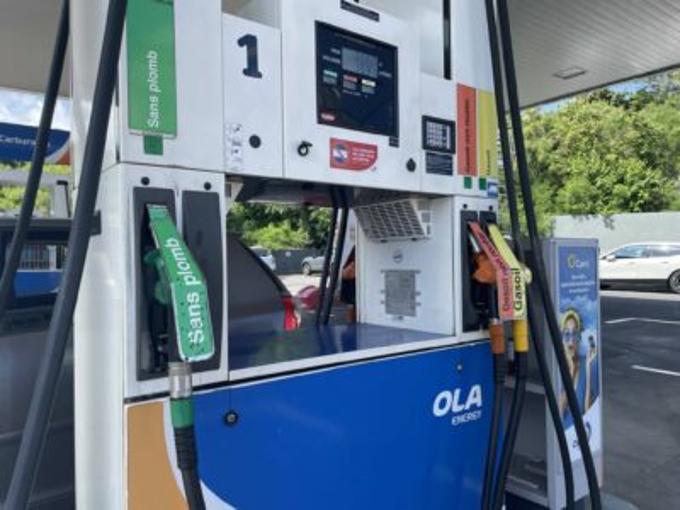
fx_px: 511
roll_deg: +0.5
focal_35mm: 26
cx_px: 340
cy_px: 255
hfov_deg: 67.3
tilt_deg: +0.9
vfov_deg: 53.1
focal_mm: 4.2
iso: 32
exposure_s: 1/1221
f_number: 1.6
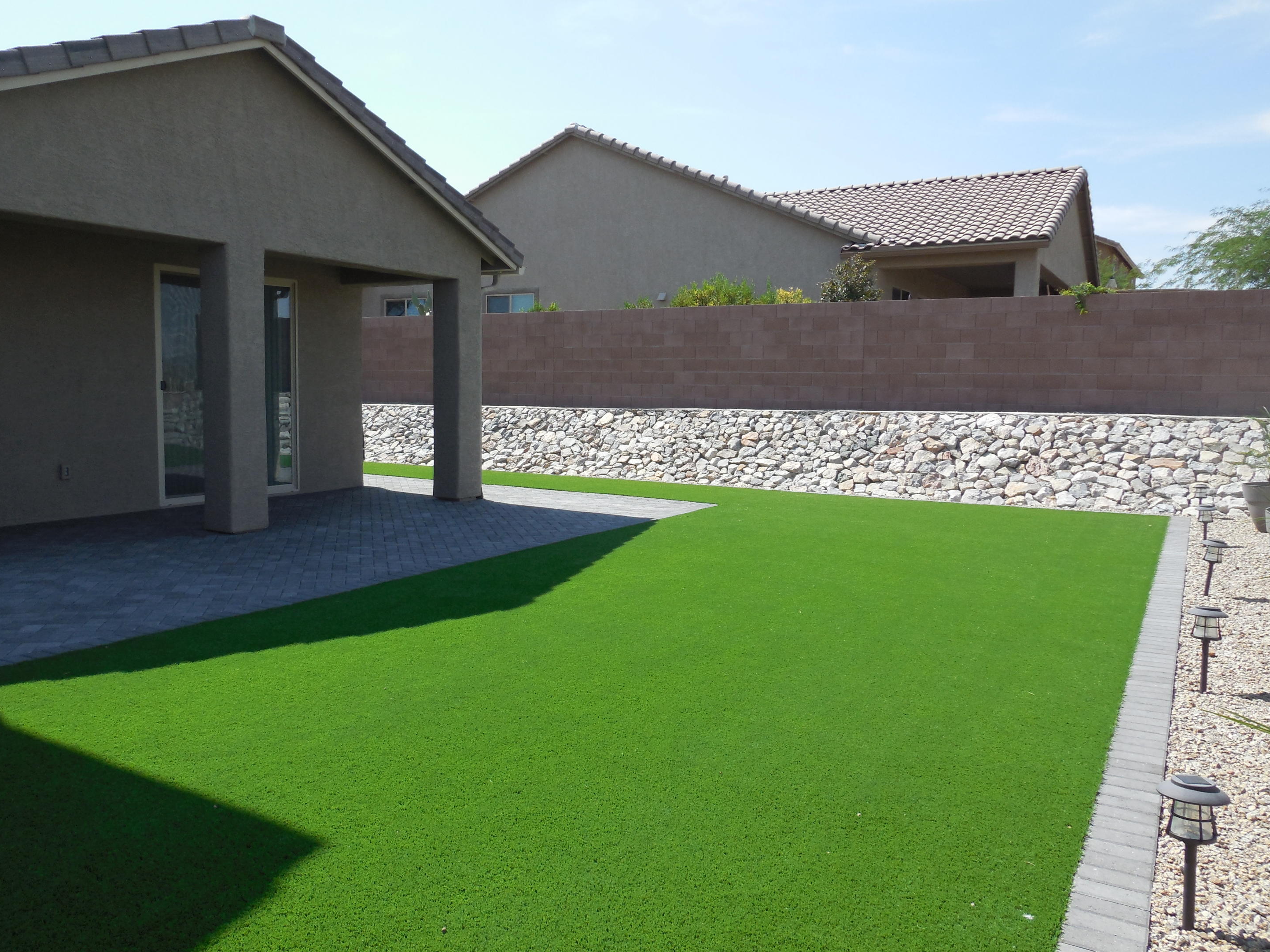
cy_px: 478
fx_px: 954
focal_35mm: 26
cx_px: 615
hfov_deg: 67.3
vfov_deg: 53.1
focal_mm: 4.5
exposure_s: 1/1000
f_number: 3.1
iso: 125
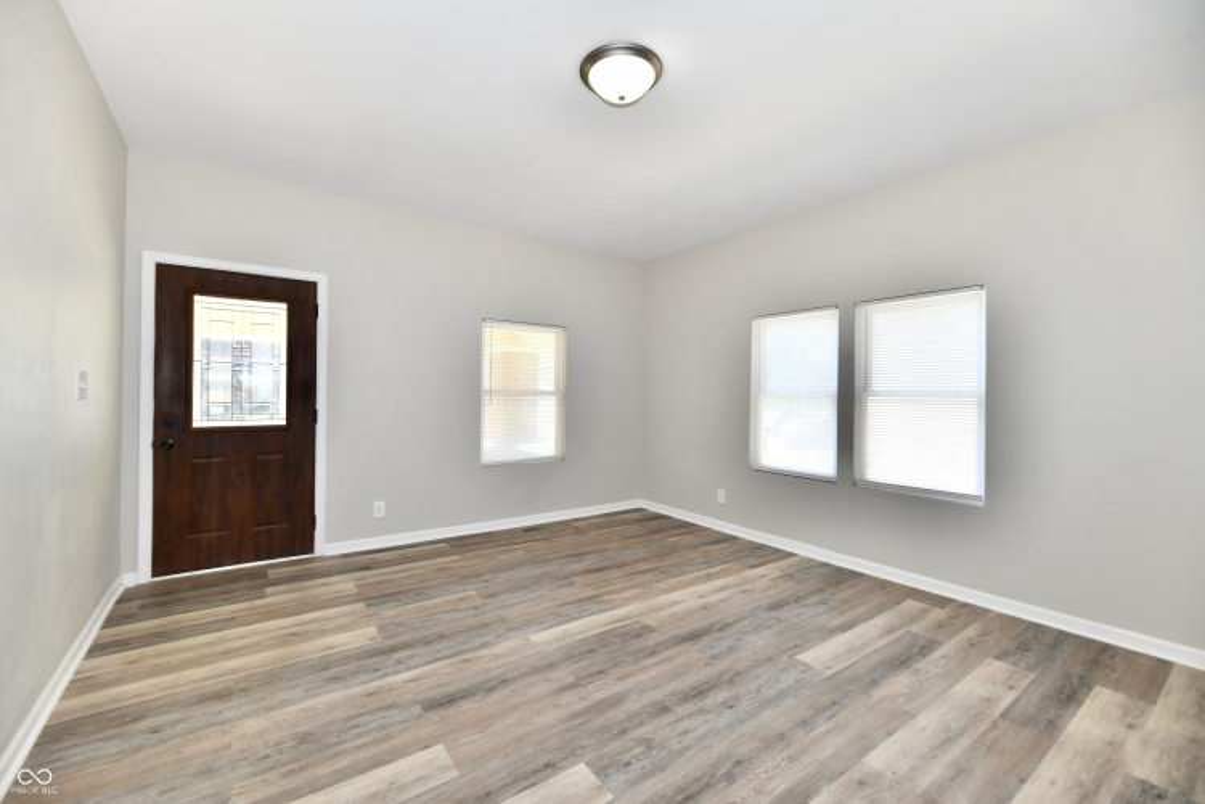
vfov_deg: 81.2
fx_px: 469
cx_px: 602
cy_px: 402
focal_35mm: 14
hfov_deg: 104.3
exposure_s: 1/60
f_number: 5.6
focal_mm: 14
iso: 320
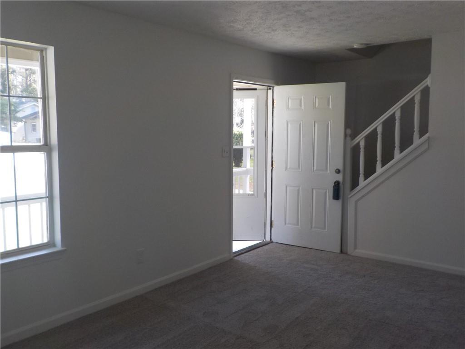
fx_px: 403
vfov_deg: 46.8
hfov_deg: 60.0
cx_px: 232
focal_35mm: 30
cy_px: 174
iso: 125
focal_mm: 4.1
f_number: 3.3
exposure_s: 1/60
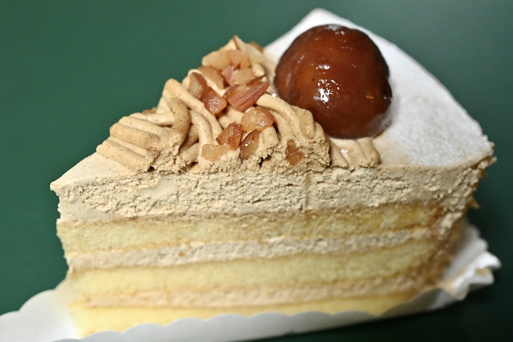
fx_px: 855
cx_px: 256
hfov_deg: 33.4
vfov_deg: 22.6
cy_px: 171
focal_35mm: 60
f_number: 7.1
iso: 6400
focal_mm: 60
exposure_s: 1/250
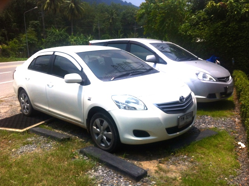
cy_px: 93
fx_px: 251
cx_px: 124
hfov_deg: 52.7
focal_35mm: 35
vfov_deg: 40.6
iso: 80
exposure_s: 1/2155
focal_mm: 3.85
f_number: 2.8
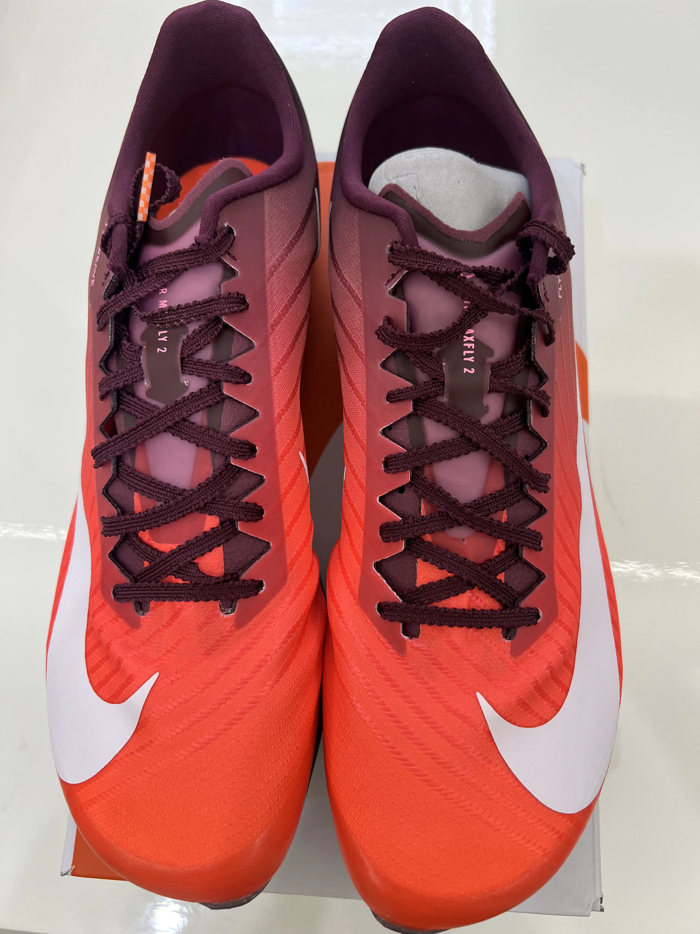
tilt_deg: -74.1
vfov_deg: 67.3
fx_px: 701
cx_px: 350
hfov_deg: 53.1
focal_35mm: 26
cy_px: 467
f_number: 1.5
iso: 80
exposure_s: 1/100
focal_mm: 5.7
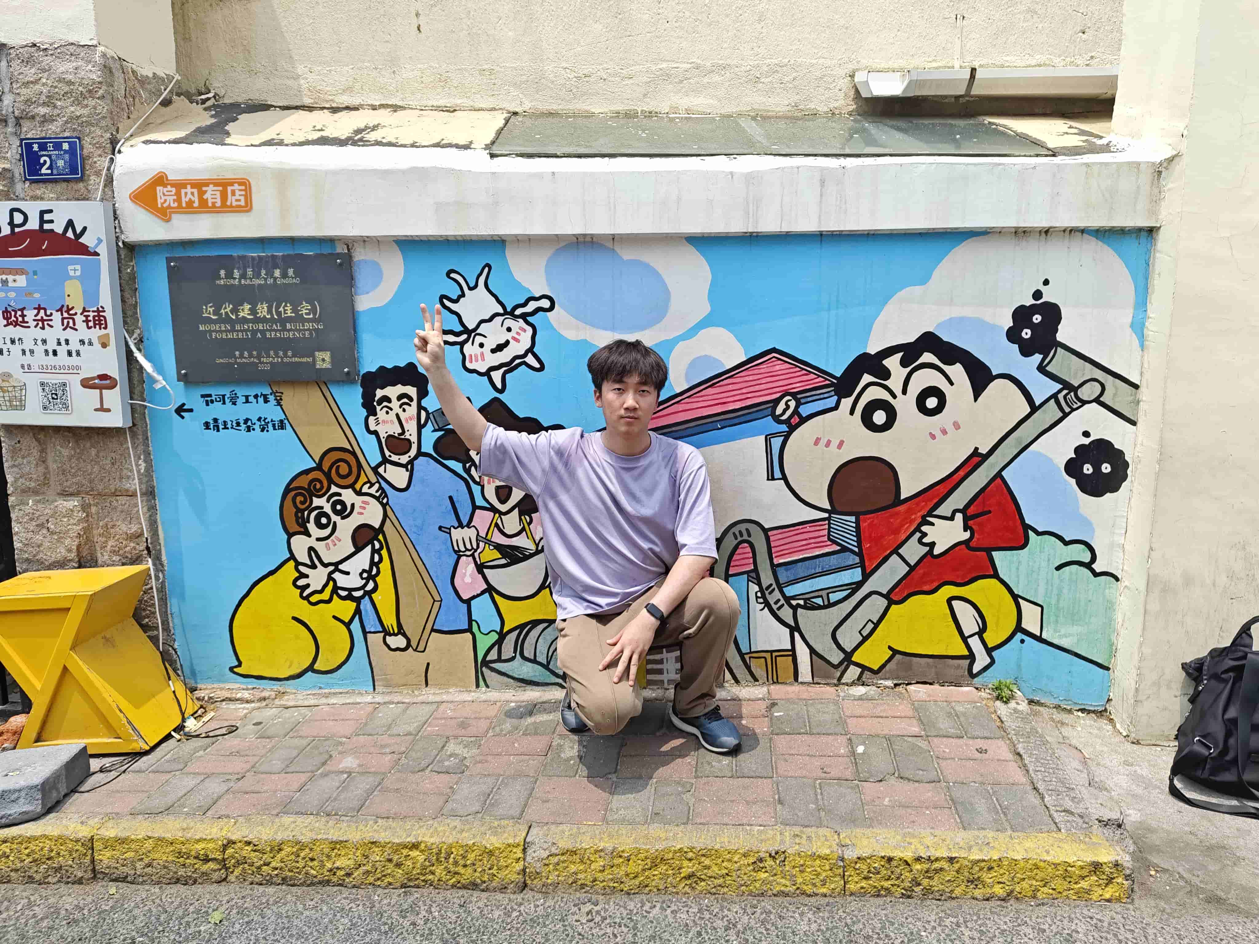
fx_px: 837
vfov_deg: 58.9
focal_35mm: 23
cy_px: 472
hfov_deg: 73.9
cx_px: 630
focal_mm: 5.56
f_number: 1.88
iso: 71
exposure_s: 1/1244
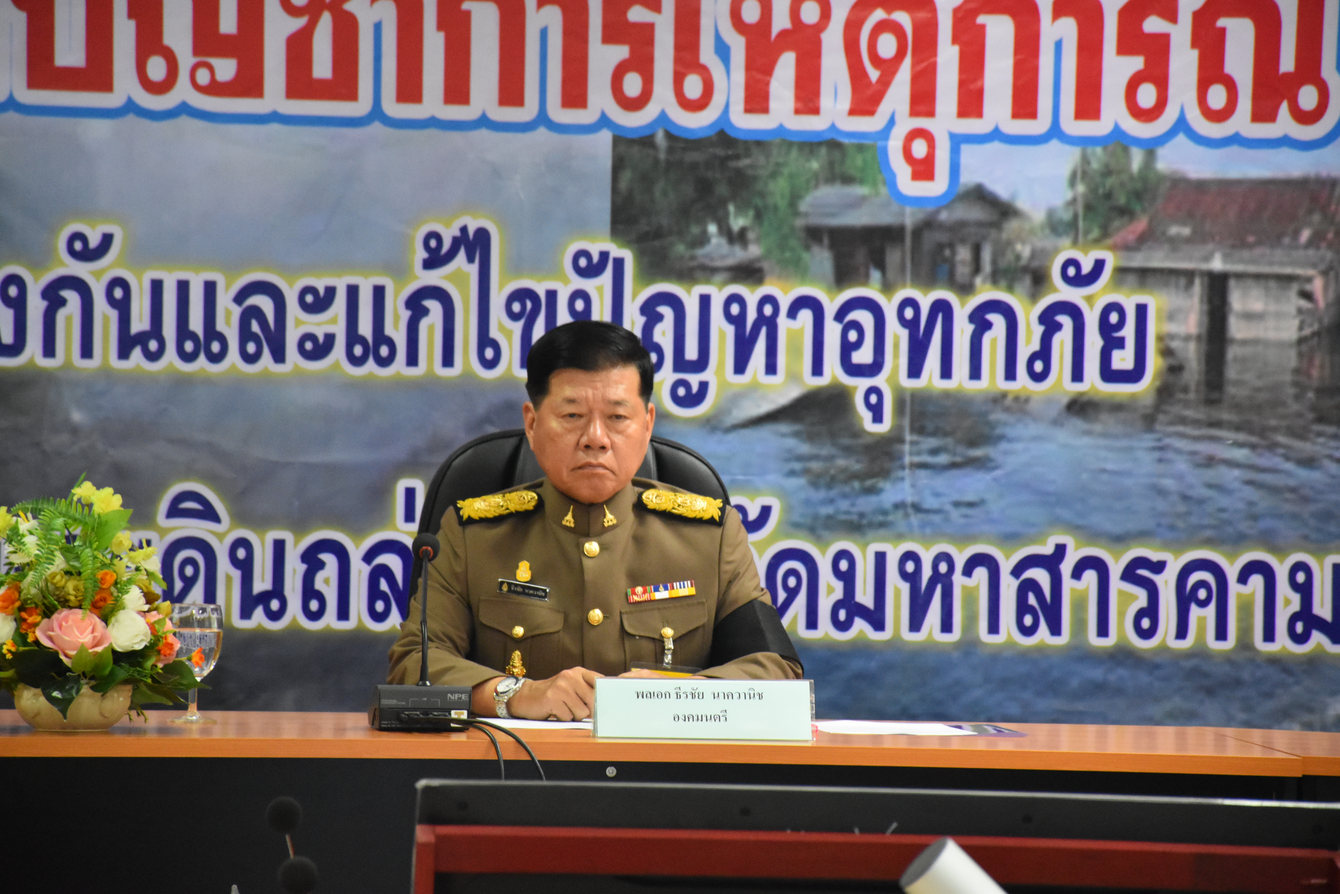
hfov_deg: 9.8
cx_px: 670
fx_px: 7816
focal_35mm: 210
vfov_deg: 6.5
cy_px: 447
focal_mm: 140
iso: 4000
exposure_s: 1/125
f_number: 5.6
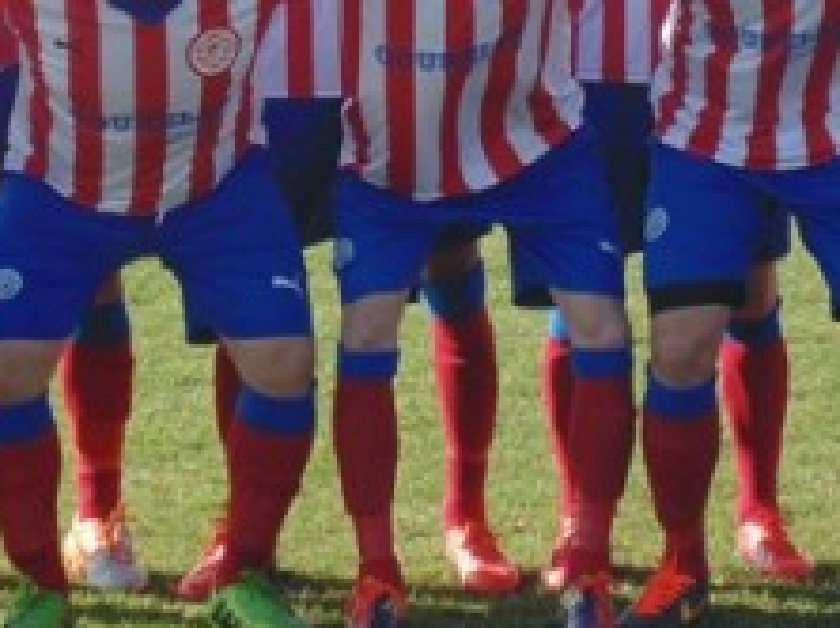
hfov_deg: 8.4
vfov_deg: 6.3
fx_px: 5696
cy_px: 28
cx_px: 465
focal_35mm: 235
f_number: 4.3
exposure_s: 1/320
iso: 80
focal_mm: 14.1
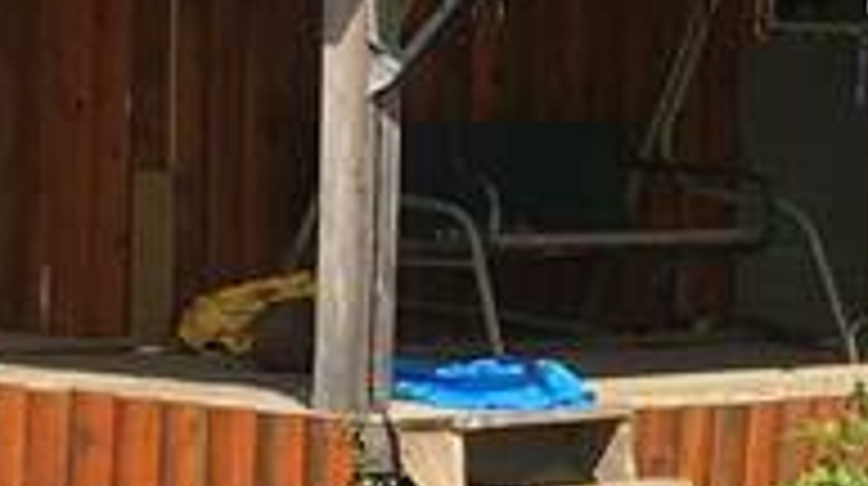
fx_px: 4827
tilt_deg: +0.1
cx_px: -211
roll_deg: -0.4
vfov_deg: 5.8
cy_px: 266
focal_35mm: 210
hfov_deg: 10.1
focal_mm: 4.15
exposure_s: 1/1282
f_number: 2.2
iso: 25
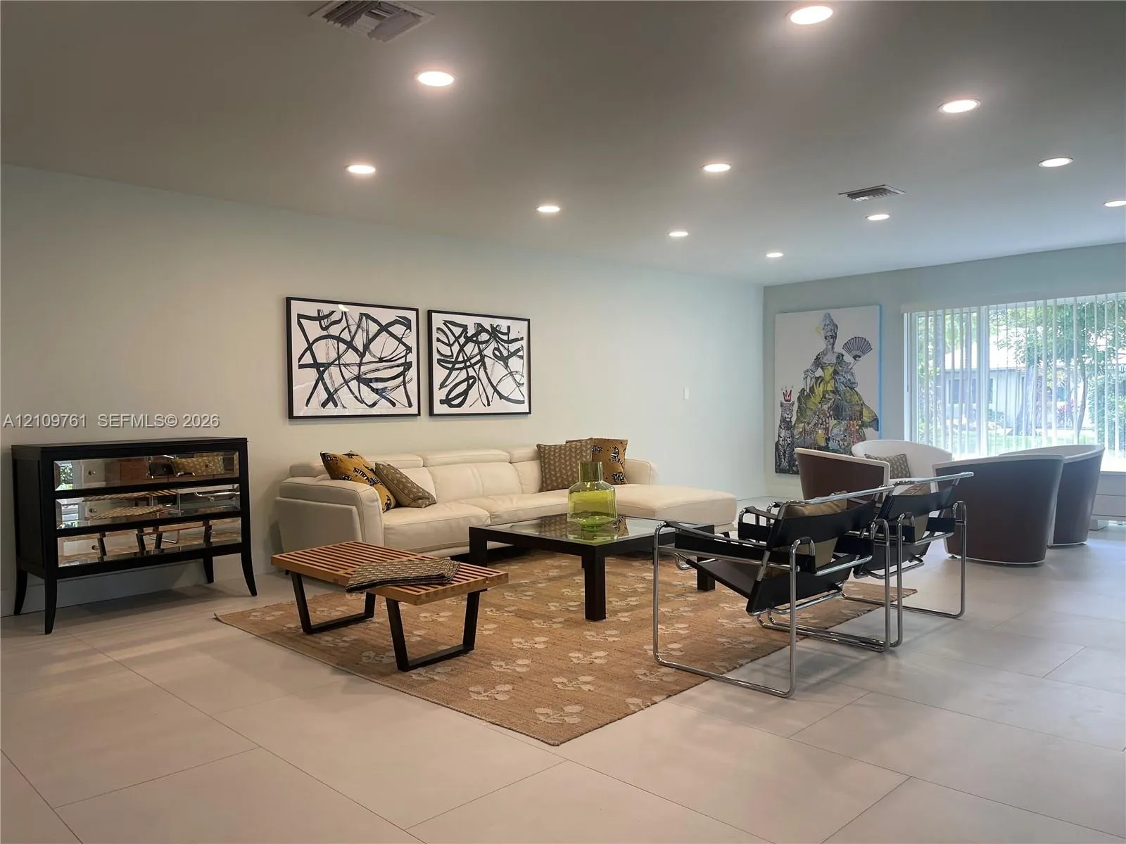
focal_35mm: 25
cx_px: 563
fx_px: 813
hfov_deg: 69.4
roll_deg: +0.4
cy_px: 422
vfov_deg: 54.9
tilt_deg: -2.2
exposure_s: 1/120
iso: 64
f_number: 1.6
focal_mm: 5.1
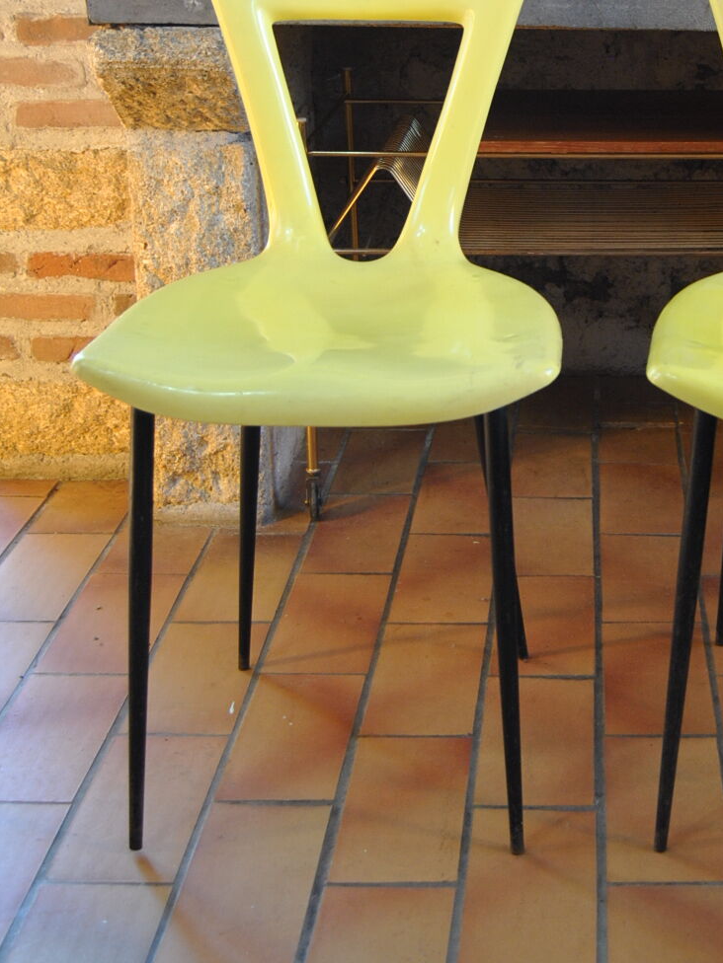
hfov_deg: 22.8
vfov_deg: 30.4
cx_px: 638
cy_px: 284
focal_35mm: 63
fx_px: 1754
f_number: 3.5
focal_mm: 22
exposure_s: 1/30
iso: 280
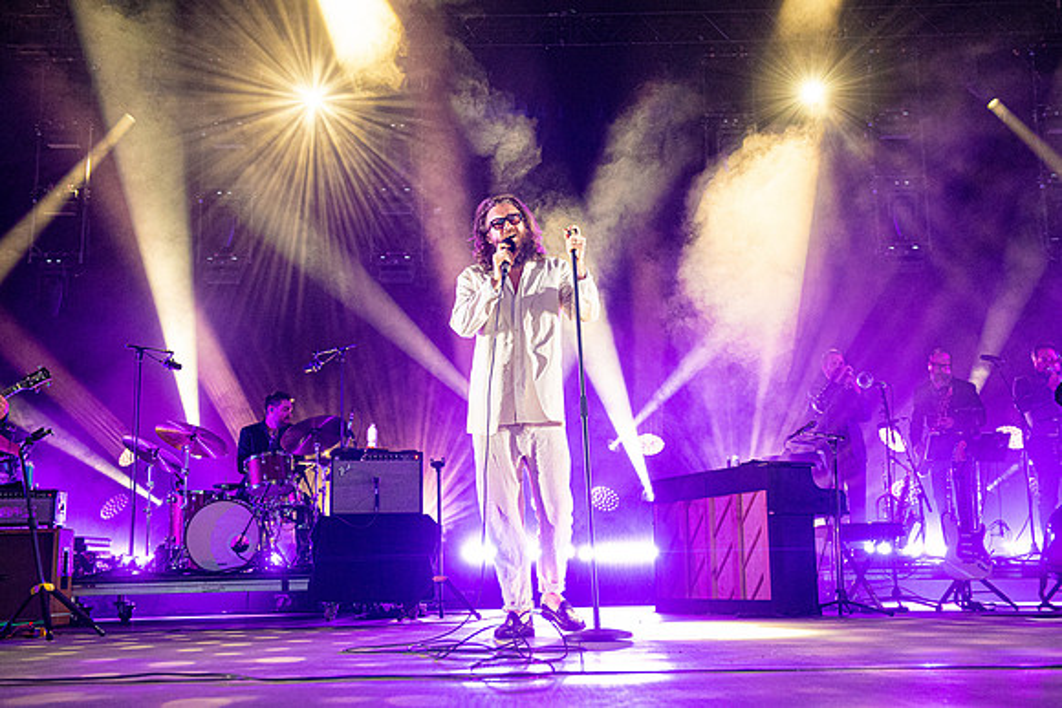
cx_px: 562
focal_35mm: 43
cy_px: 343
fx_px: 1283
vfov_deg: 30.9
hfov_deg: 45.0
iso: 3600
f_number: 3.5
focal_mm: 38
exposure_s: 1/320
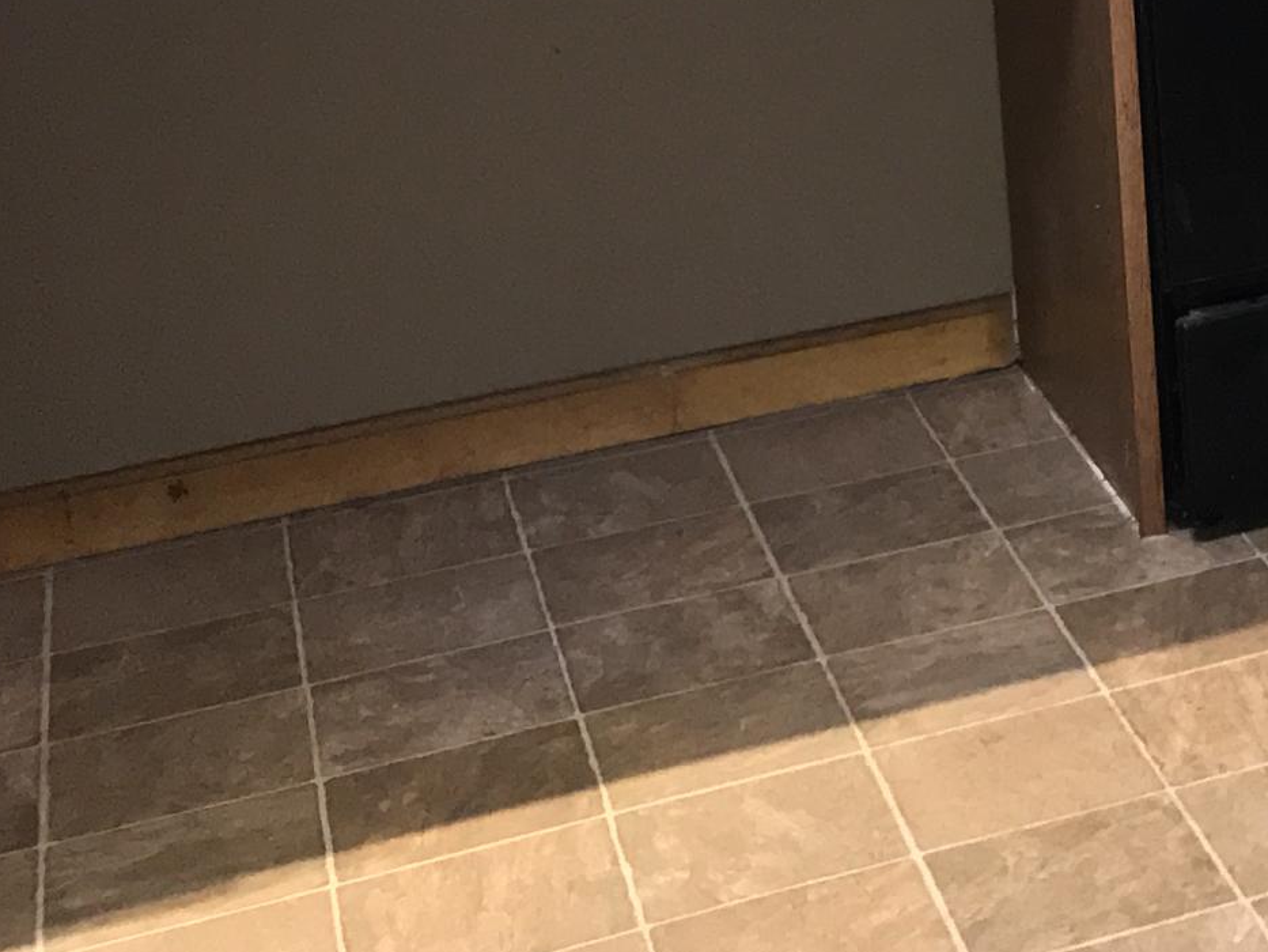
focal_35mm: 90
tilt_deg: -7.5
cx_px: 1918
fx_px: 3297
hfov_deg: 19.0
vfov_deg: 15.4
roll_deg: +1.5
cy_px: -381
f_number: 1.8
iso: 80
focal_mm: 3.99
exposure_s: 1/30
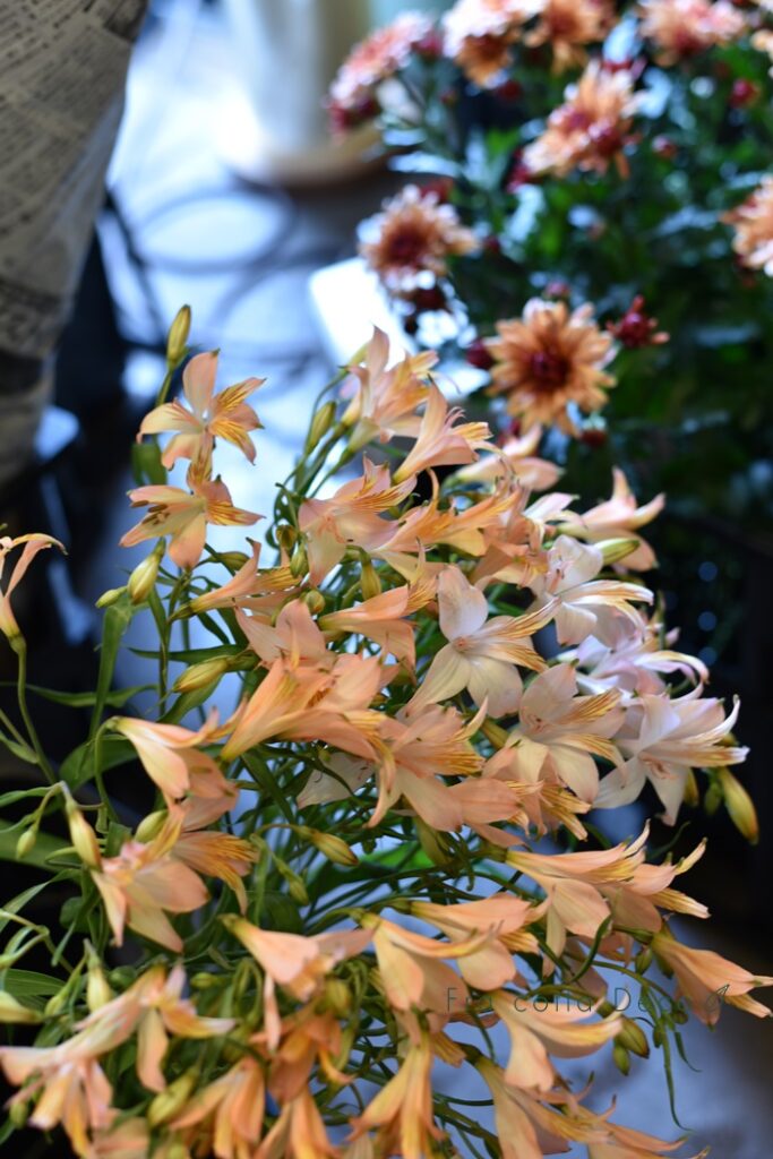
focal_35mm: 50
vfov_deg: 39.6
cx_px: 386
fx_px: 1610
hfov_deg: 27.0
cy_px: 580
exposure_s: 1/13
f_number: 2.8
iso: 320
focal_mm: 50
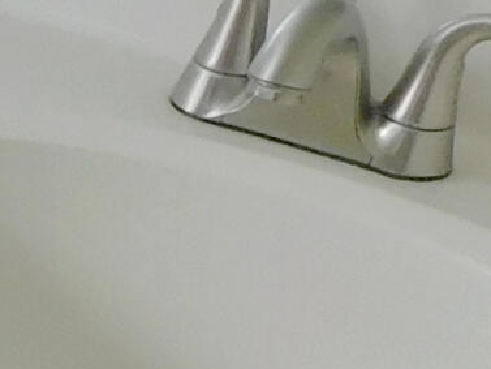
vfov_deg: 7.7
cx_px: -986
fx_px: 2597
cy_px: 789
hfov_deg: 8.8
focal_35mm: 183
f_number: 3
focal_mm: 4
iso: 125
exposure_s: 1/160
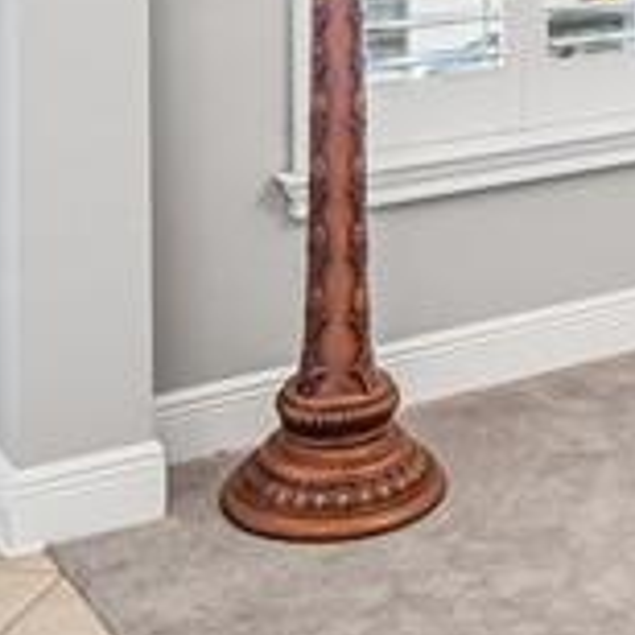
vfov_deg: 19.8
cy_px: -239
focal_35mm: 79
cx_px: 651
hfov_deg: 21.1
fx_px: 1640
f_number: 8
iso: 400
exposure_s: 1/30
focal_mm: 14
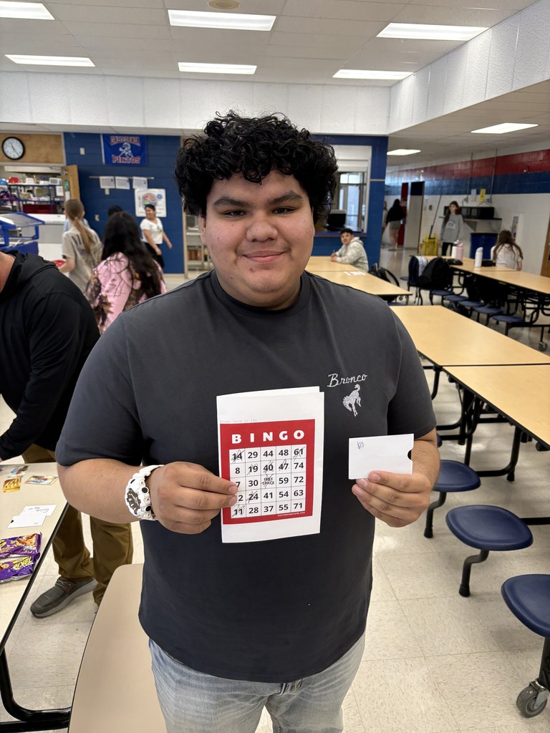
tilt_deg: -15.0
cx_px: 275
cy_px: 366
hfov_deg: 53.1
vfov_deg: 67.3
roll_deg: -2.4
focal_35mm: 26
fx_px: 551
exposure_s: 1/120
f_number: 1.6
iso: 200
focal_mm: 5.96
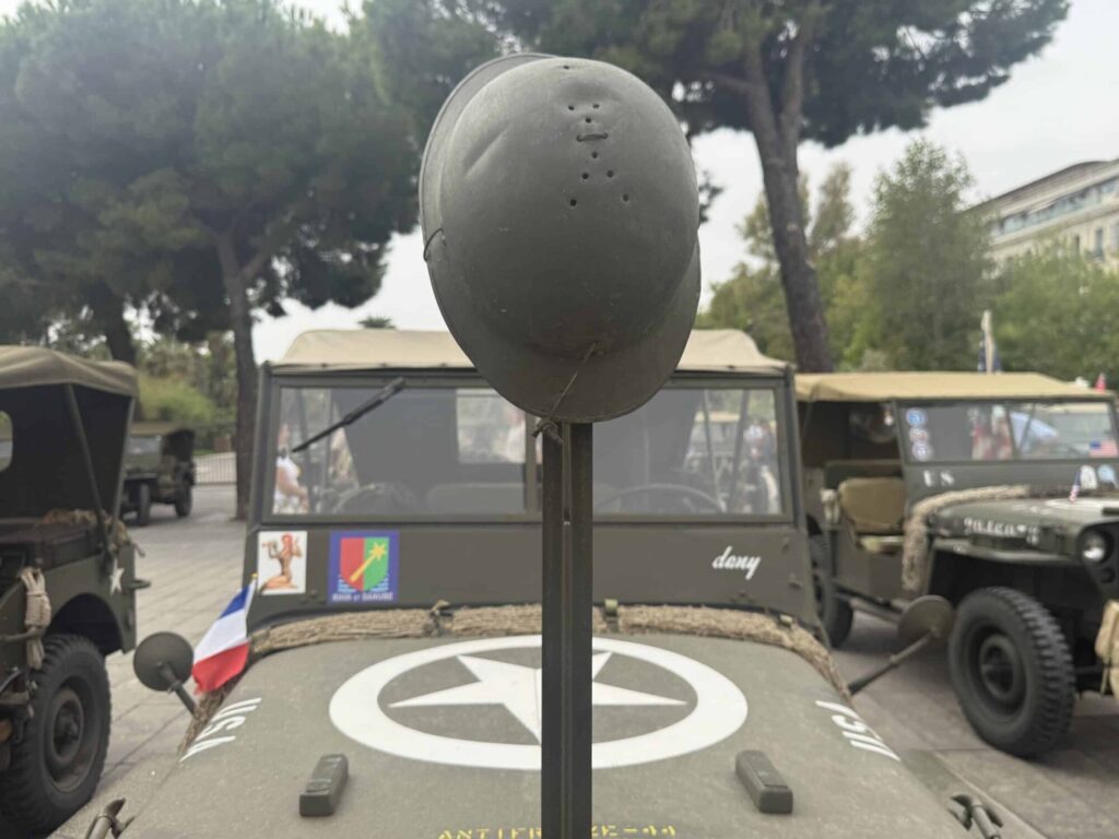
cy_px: 420
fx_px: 776
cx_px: 560
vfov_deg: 56.8
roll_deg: +1.5
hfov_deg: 71.6
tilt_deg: -0.8
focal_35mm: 24
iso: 80
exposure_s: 1/2445
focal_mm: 6.76
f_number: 1.78
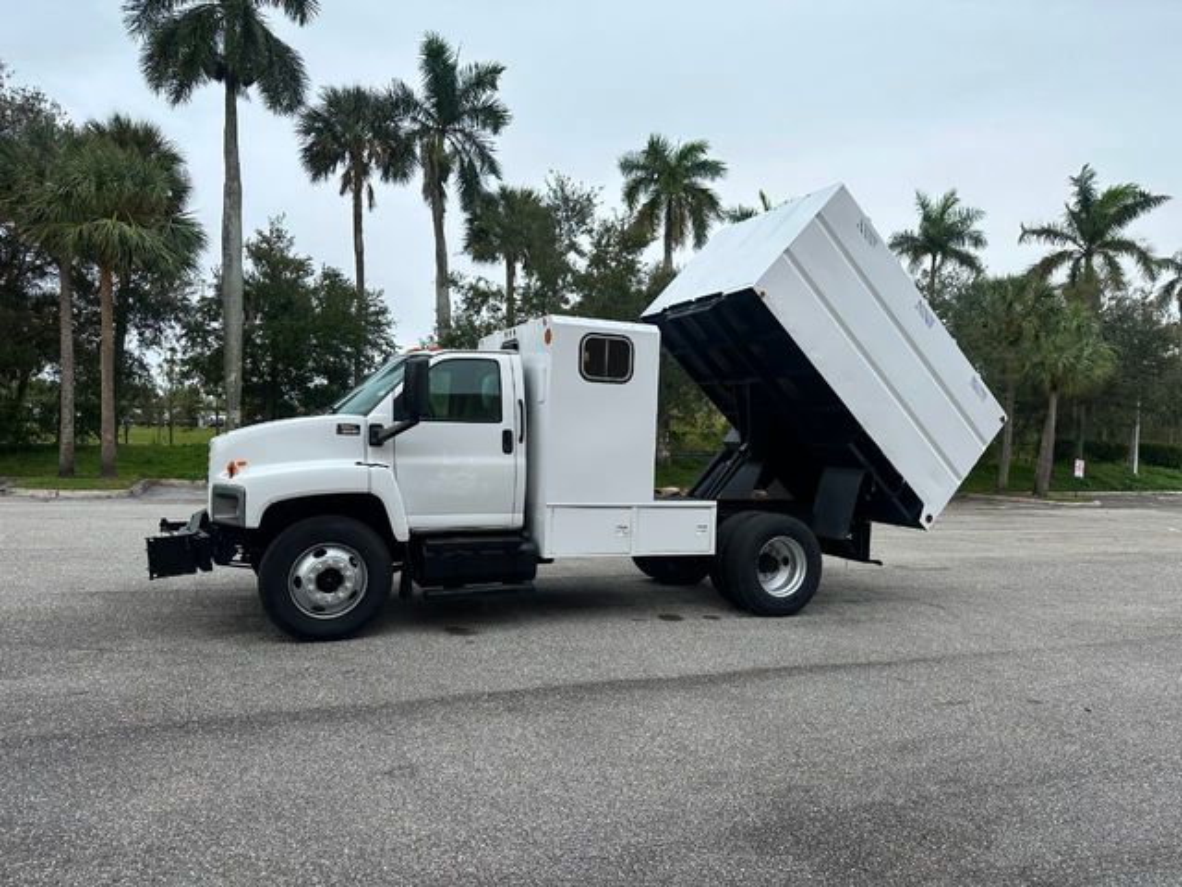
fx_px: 820
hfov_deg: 71.6
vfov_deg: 56.8
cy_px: 444
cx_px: 591
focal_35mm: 24
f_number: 1.78
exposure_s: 1/910
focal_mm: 6.86
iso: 80
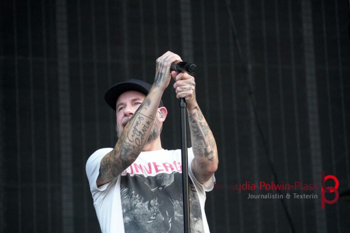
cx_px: 175
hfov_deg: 10.6
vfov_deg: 7.1
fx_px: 1890
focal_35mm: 195
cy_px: 117
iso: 3200
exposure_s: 1/200
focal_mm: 129
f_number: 5.6
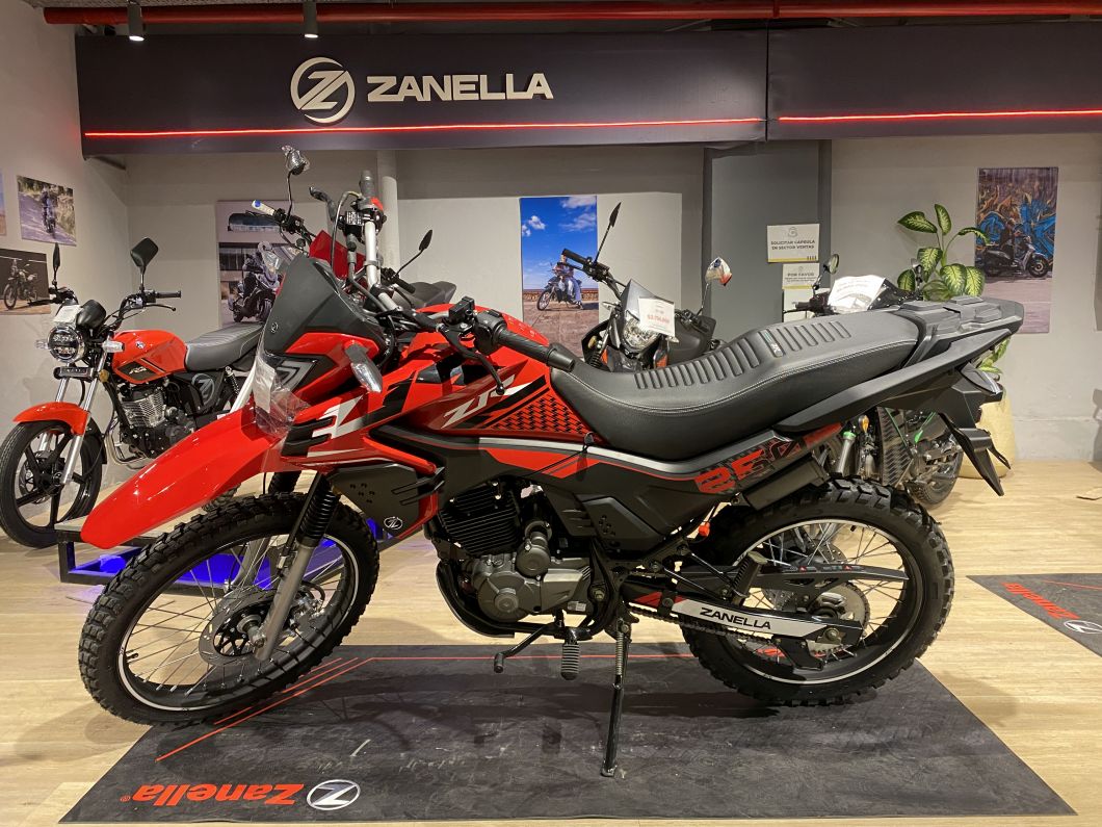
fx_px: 828
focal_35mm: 26
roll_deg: +1.1
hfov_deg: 67.3
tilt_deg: -5.9
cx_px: 551
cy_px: 414
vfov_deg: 53.1
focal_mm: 4.25
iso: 200
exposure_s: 1/50
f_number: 1.8
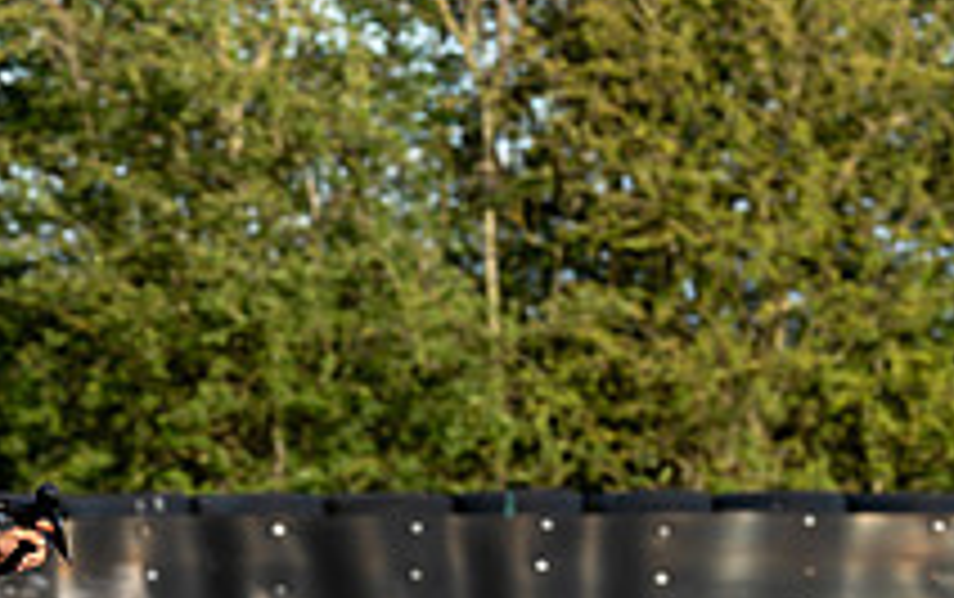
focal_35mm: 423
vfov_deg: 3.1
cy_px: 479
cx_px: -108
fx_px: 11009
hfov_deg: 4.9
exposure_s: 1/800
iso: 250
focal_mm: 152
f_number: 5
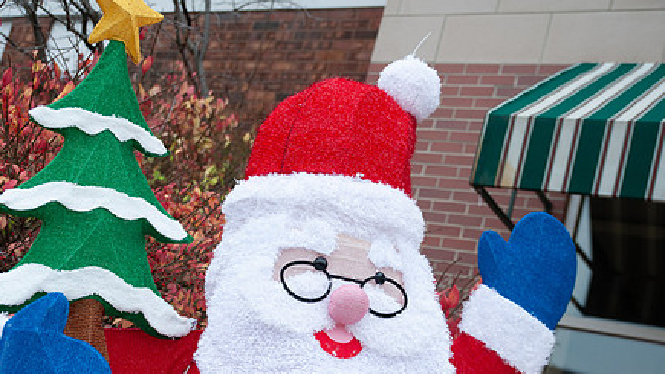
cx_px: 264
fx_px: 935
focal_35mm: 53
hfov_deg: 39.0
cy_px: 287
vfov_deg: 22.4
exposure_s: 1/160
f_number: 3.5
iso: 640
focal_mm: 38
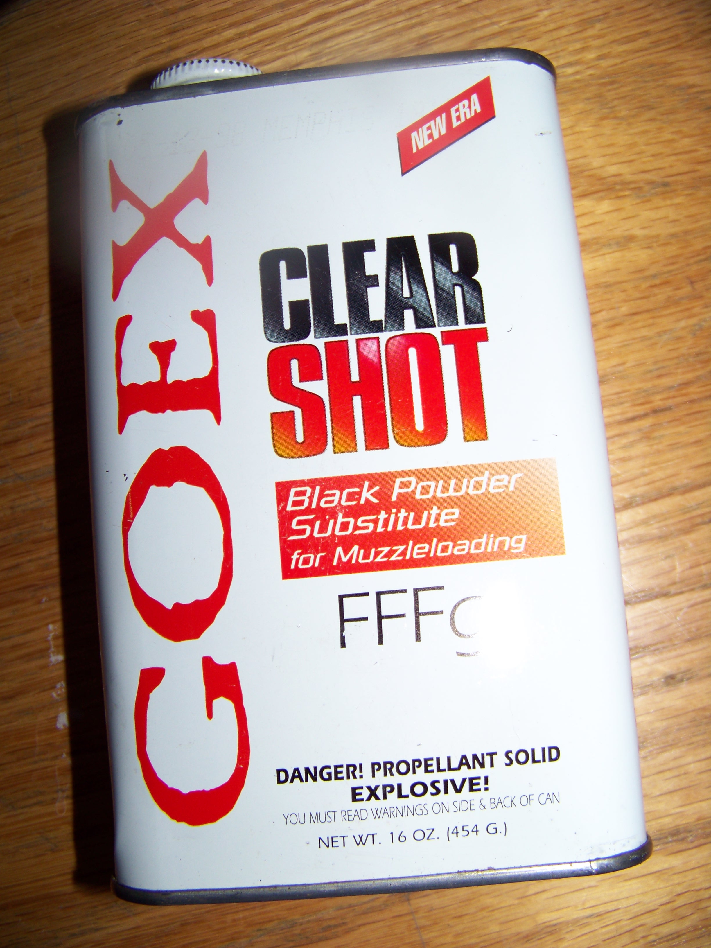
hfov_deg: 39.7
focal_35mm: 36
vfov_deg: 51.4
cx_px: 356
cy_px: 474
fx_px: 986
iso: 66
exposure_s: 1/30
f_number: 2.8
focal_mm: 5.85
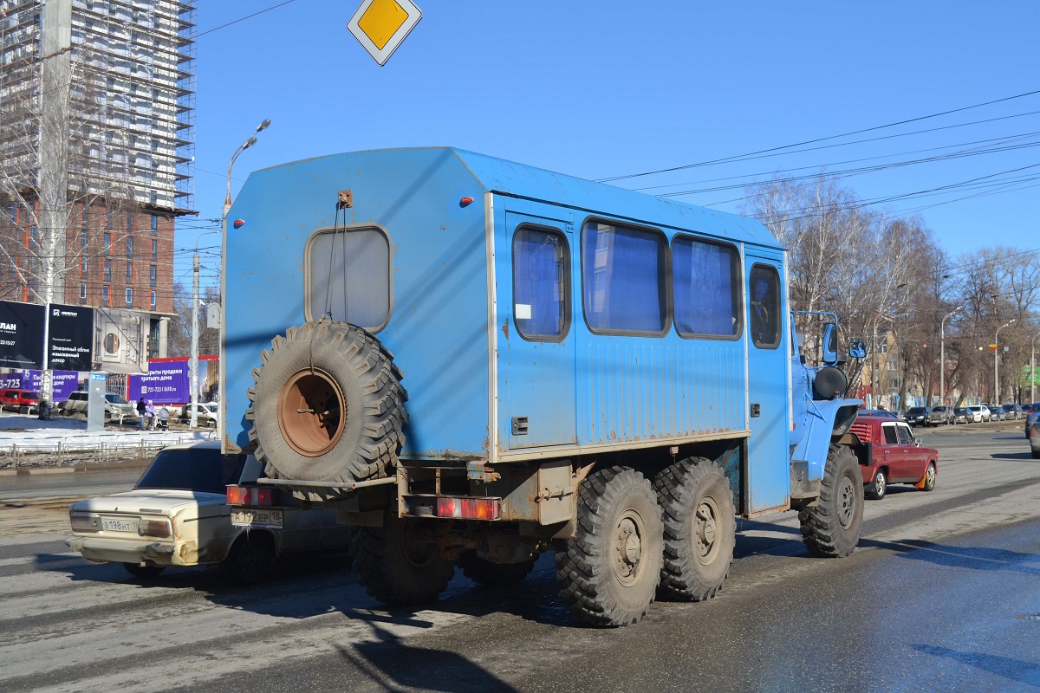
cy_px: 346
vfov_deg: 29.9
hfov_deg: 43.6
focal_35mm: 45
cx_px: 520
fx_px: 1300
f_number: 6.3
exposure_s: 1/1600
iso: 400
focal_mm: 30
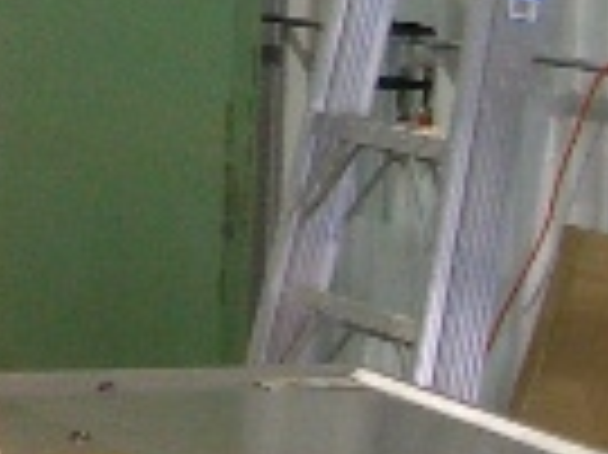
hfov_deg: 10.7
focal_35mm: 171
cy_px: 63
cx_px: -536
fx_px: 3001
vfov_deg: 8.6
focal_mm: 4.8
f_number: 4
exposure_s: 1/25
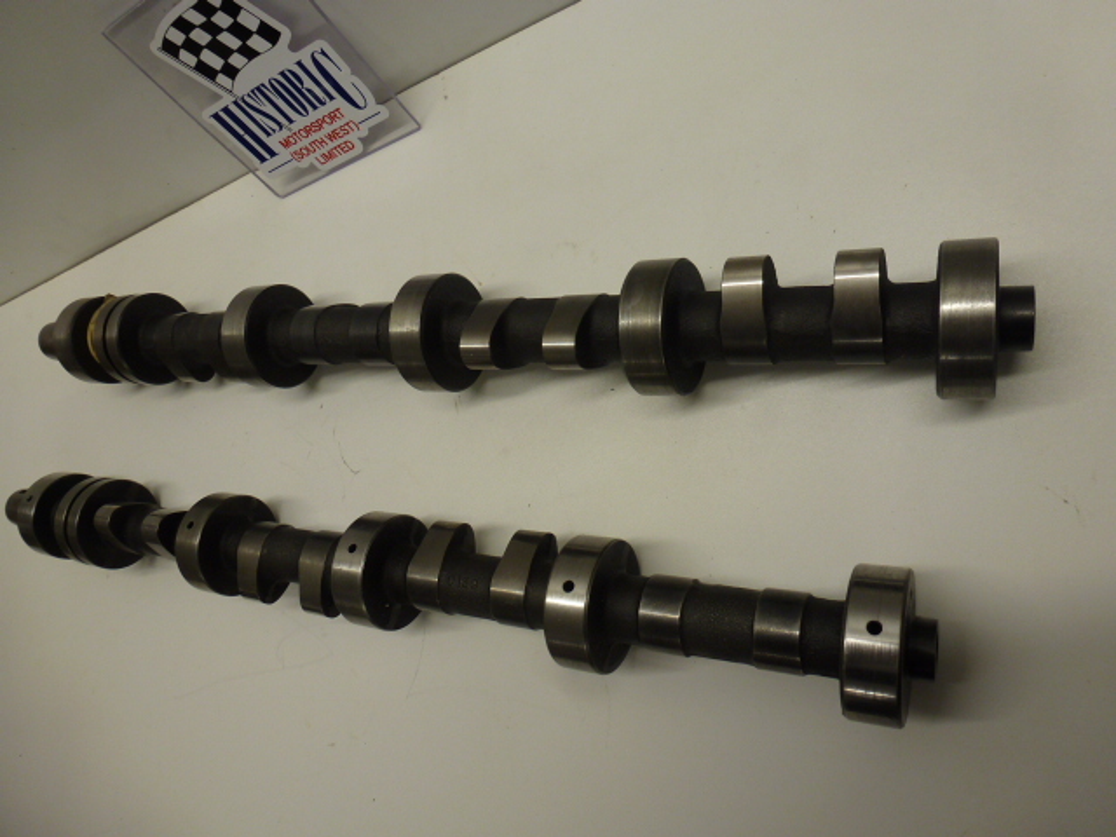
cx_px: 558
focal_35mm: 24
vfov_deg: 56.8
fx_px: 774
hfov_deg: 71.6
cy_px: 418
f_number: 3.3
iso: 100
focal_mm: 4.3
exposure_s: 1/100
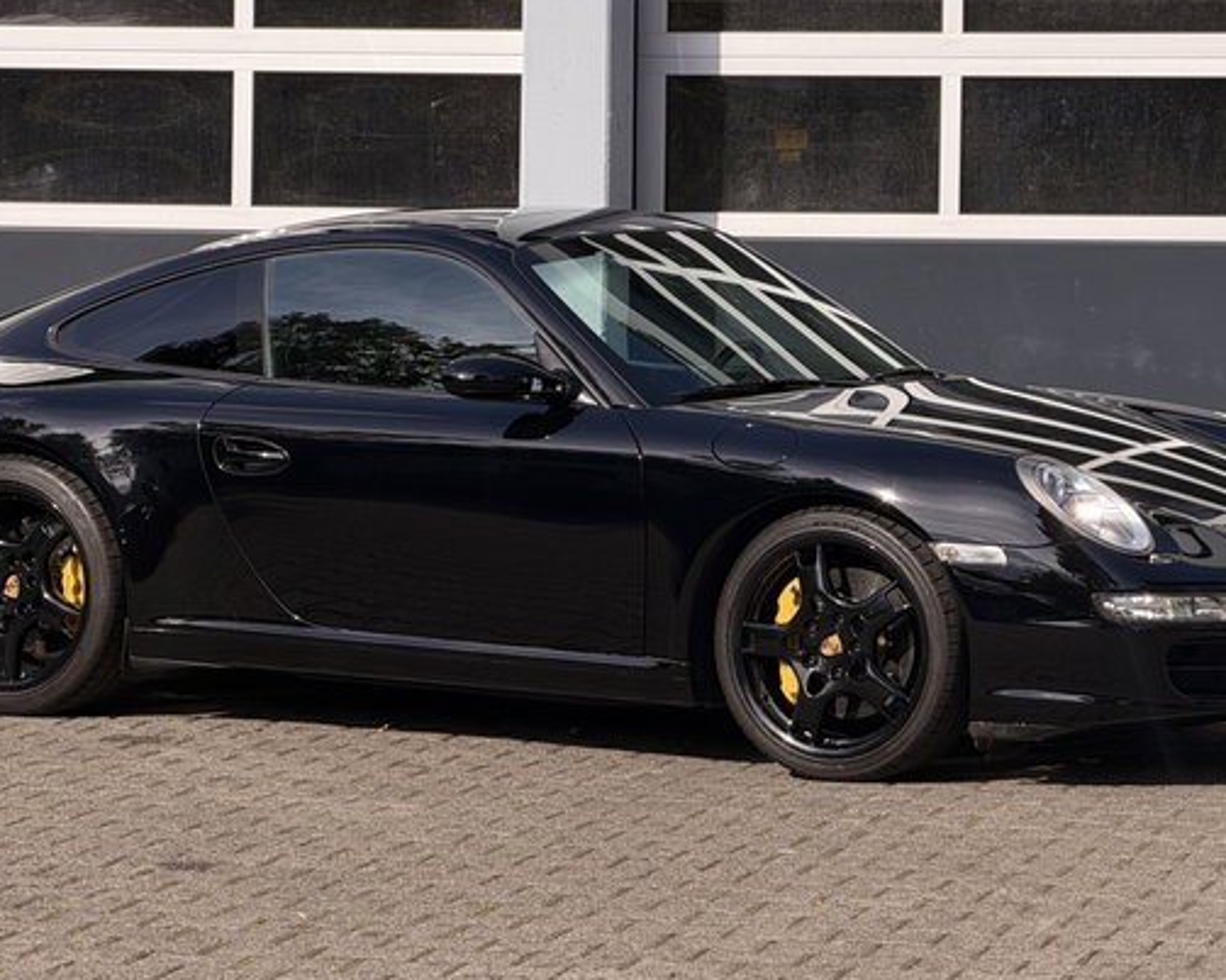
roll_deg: -0.3
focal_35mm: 149
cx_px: 685
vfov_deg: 10.4
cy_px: 461
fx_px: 5404
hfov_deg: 12.9
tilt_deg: -1.3
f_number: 2.8
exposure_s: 1/658
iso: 20
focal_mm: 16.89
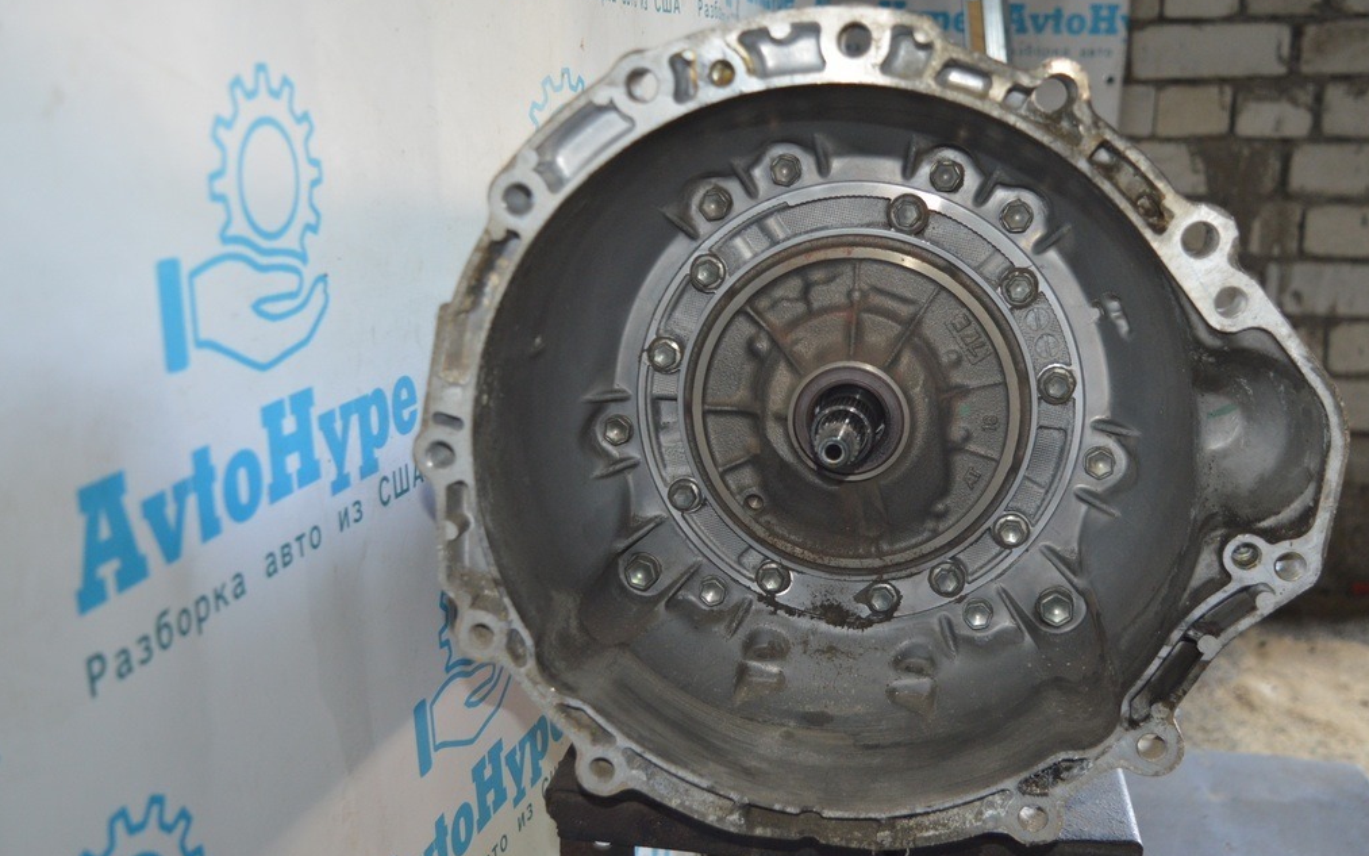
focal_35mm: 36
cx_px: 689
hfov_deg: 54.6
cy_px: 443
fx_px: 1325
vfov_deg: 35.8
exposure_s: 1/60
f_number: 3.8
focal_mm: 23
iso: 900
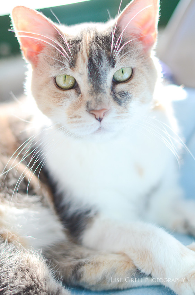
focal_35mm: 75
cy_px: 148
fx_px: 612
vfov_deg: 27.0
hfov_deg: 18.1
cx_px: 98
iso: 250
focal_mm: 50
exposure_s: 1/2000
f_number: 2
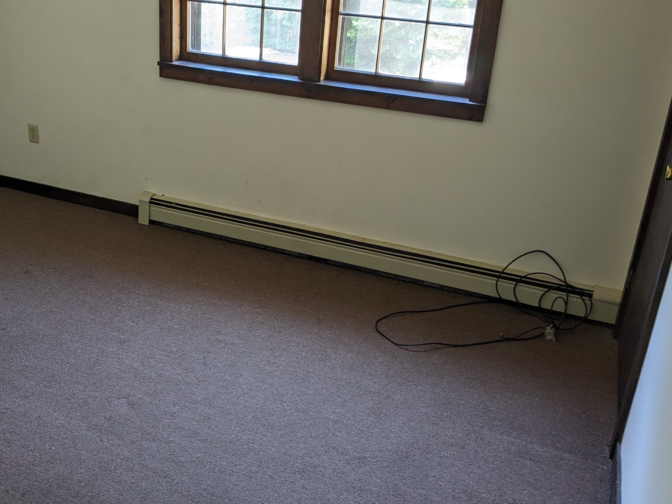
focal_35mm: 38
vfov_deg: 37.6
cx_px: 249
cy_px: 206
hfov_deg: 48.5
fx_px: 738
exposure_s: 1/40
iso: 50
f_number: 1.73
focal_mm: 4.38
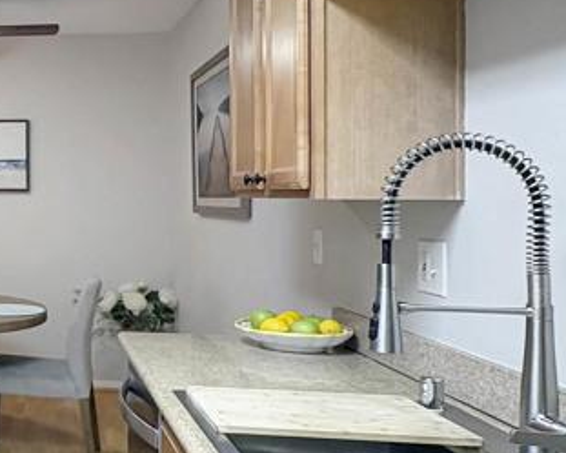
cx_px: -100
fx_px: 754
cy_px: 322
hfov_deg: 33.9
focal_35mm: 45
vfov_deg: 33.0
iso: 250
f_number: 2.2
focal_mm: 2.22
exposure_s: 1/42
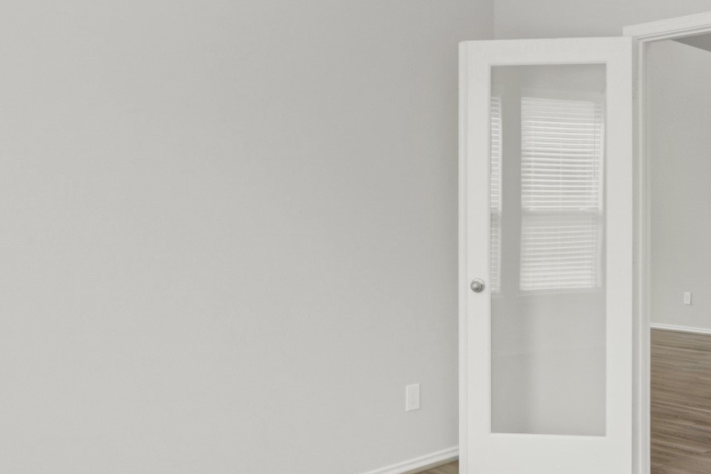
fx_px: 790
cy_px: 218
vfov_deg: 33.4
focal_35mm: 40
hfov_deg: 45.9
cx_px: 571
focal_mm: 16
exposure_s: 1/5
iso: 200
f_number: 8
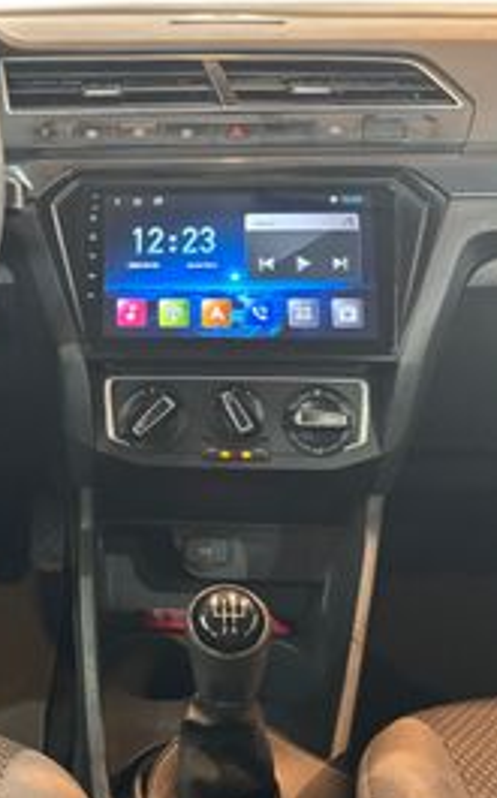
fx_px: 1065
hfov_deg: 25.0
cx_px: -6
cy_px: 358
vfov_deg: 41.0
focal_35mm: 49
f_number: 1.6
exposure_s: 1/60
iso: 400
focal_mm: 5.96
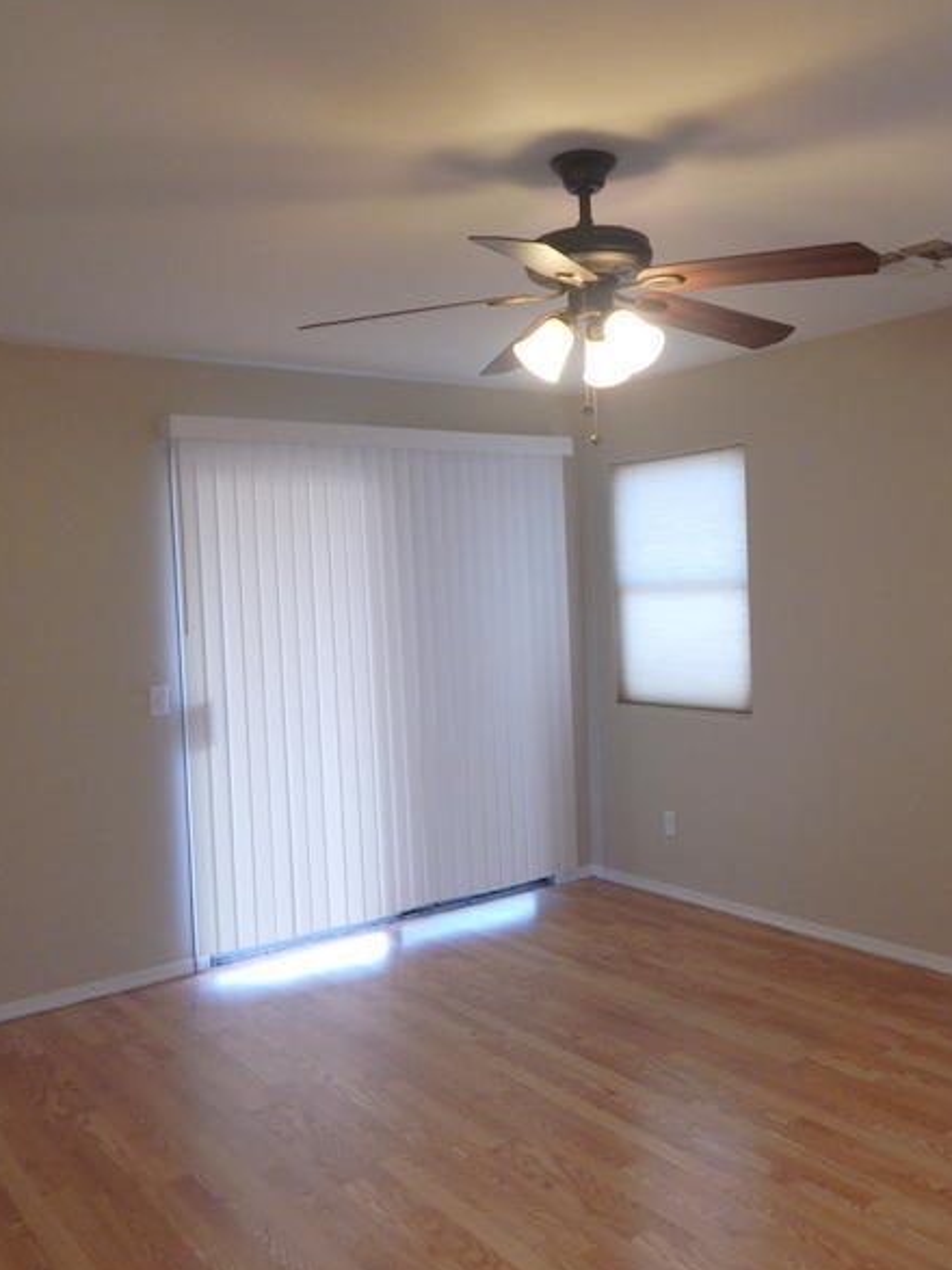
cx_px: 545
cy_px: 630
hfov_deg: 46.6
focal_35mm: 30
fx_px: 1100
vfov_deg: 60.0
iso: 160
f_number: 3
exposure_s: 1/30
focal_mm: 4
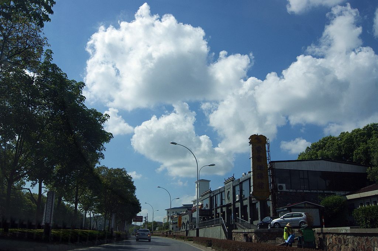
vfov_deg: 43.5
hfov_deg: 62.0
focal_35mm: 30
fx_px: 315
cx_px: 189
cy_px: 126
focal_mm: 20
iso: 100
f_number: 9
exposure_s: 1/500
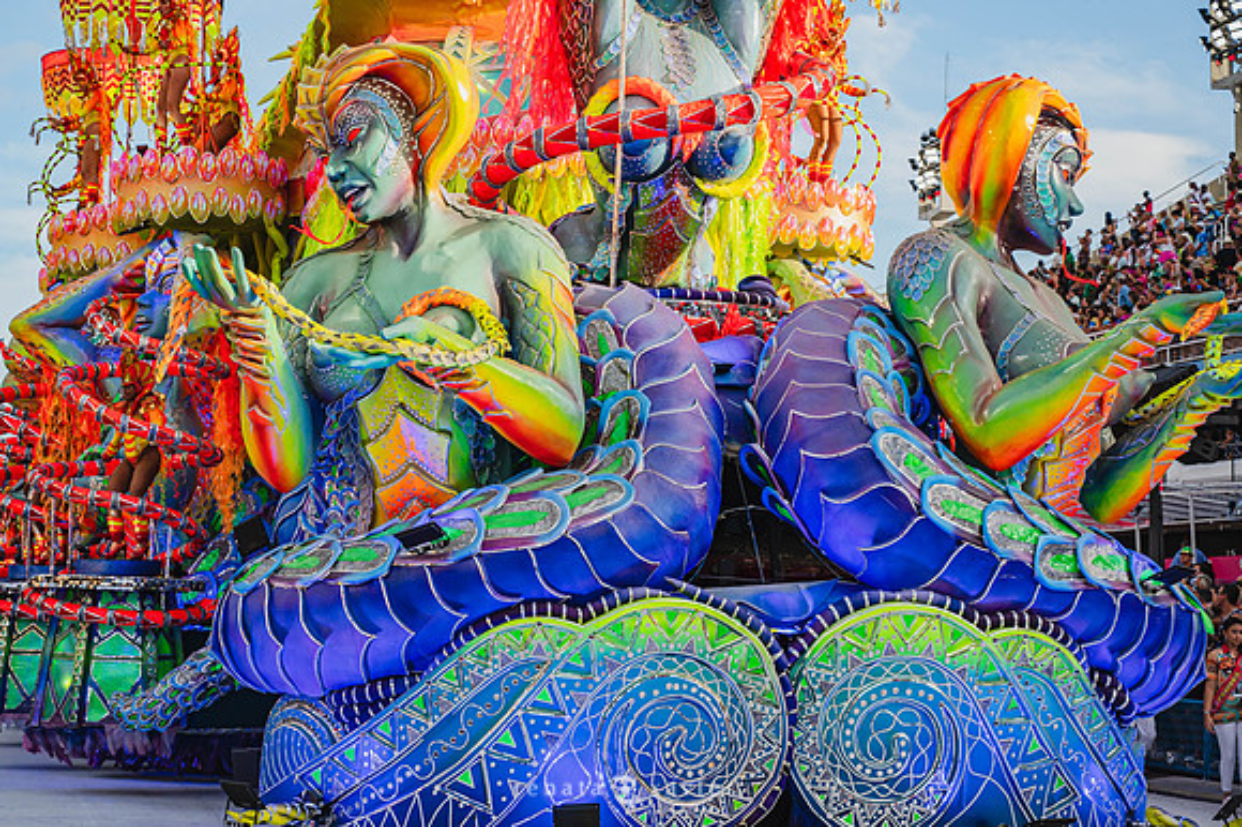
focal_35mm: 76
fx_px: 2635
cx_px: 564
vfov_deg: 17.8
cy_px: 376
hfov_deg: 26.5
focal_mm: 70
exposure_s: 1/1250
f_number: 5.6
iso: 640
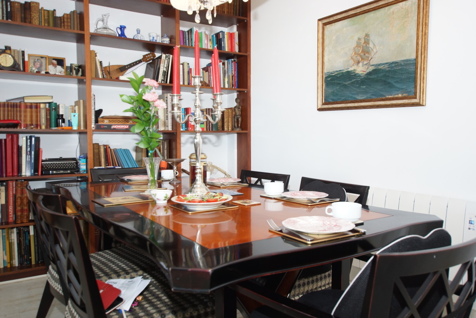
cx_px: 238
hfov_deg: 61.9
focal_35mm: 30
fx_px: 397
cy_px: 159
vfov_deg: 43.7
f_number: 3.5
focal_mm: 20
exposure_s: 1/60
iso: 320
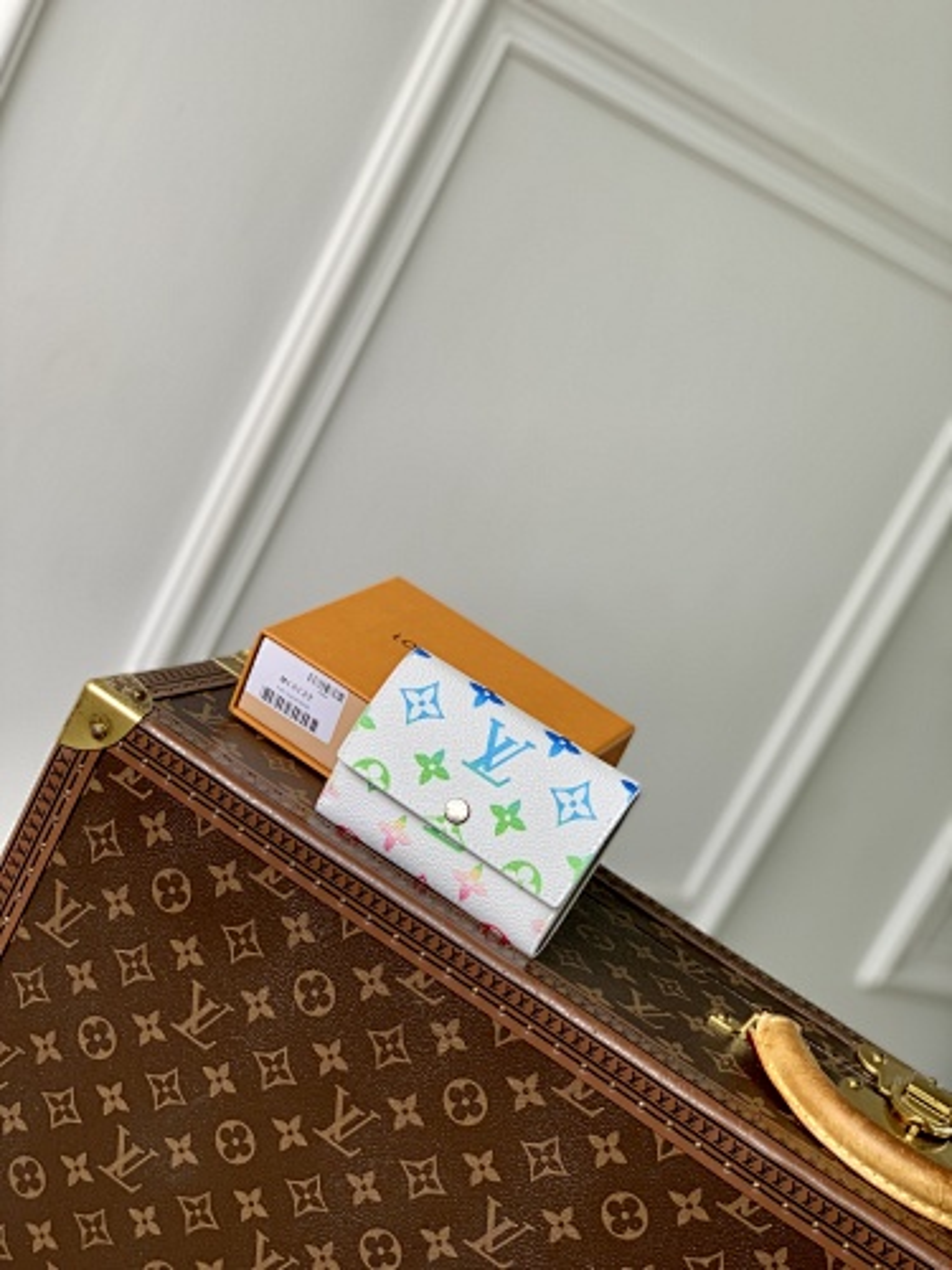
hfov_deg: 28.0
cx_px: 476
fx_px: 1907
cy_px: 635
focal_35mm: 52
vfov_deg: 36.8
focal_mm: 6
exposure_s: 1/144
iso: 16
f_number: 2.4
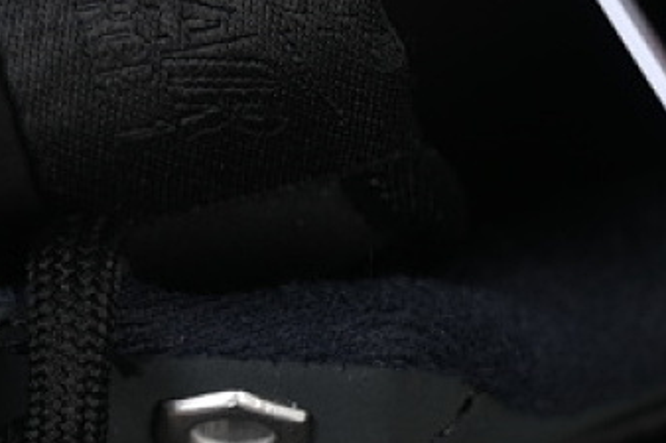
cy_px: 39
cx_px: -99
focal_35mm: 240
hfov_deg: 8.5
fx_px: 4438
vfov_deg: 5.7
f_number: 6.3
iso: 160
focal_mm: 50
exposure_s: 1/50
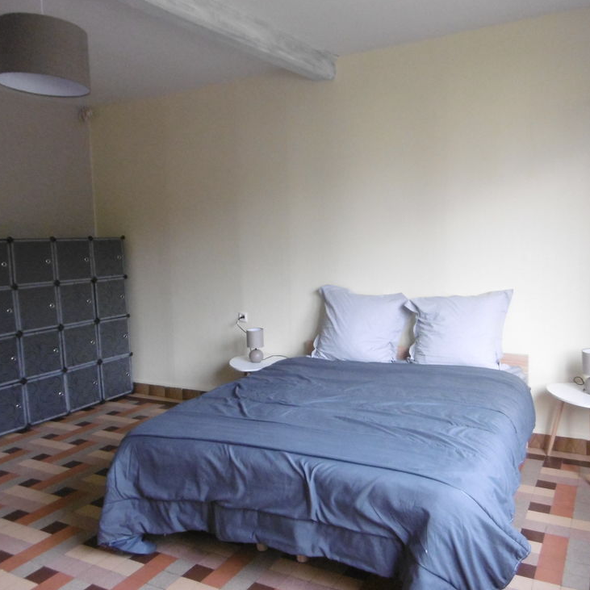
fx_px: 559
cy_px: 299
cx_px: 302
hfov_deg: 55.6
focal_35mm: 29
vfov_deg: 55.6
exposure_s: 1/15
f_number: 3.1
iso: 400
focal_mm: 4.3
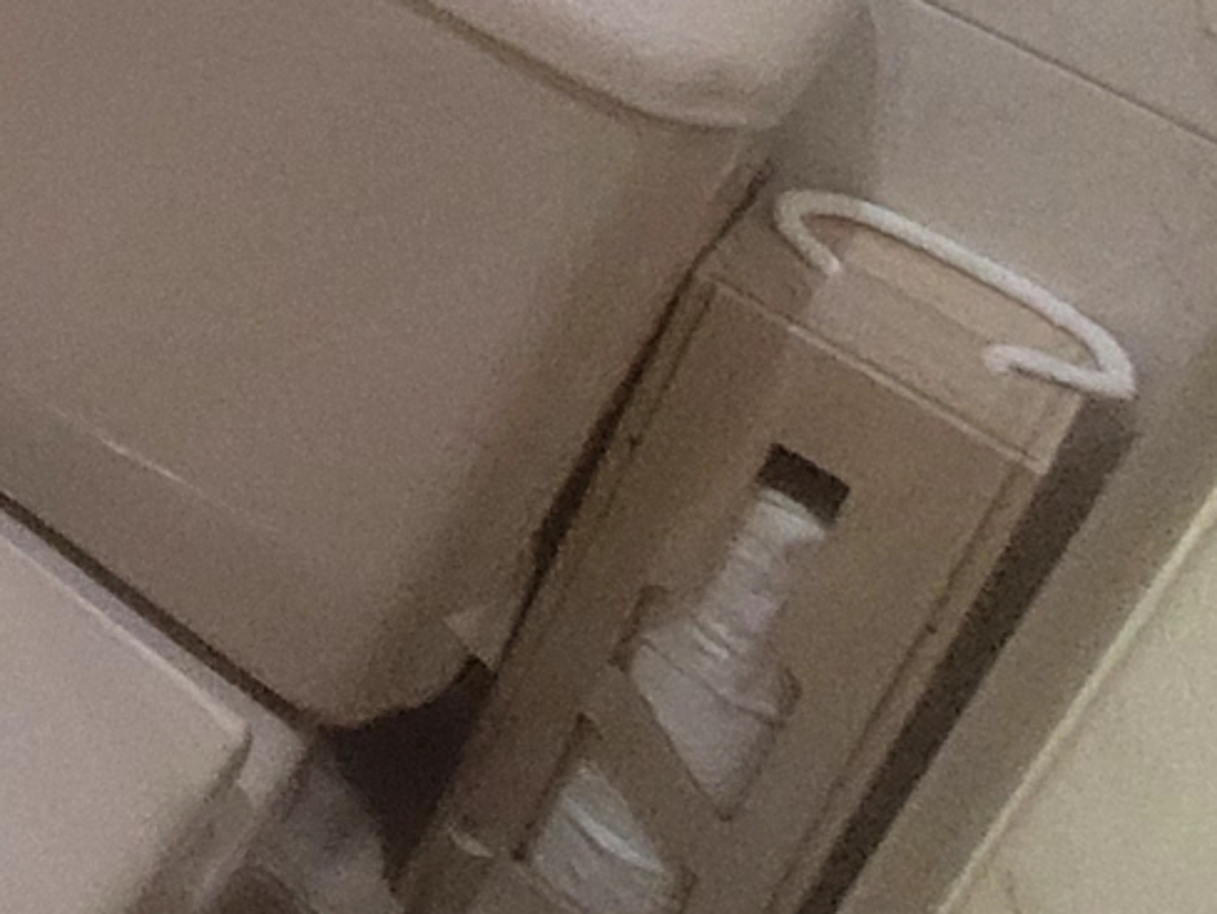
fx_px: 2391
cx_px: -1369
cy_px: -919
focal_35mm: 68
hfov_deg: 17.5
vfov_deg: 16.4
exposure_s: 1/50
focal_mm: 1.74
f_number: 2.2
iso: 320
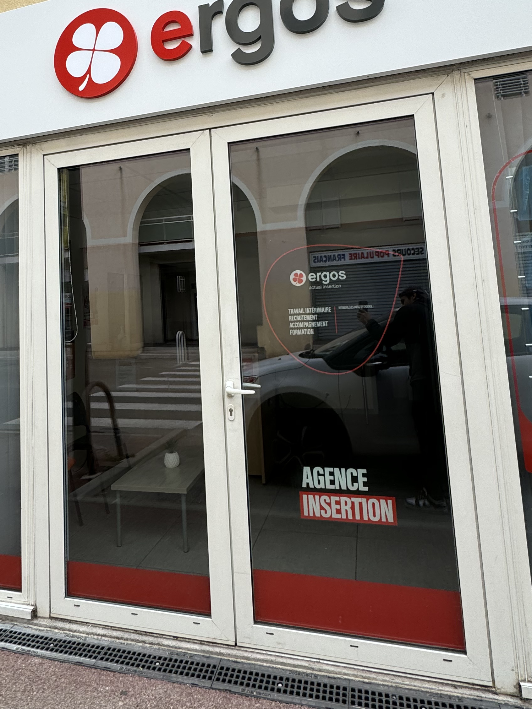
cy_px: 254
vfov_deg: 68.0
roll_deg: +4.8
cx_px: 203
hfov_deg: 54.3
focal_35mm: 25
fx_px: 512
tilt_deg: +7.0
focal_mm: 2.22
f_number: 2.2
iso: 40
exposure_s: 1/565
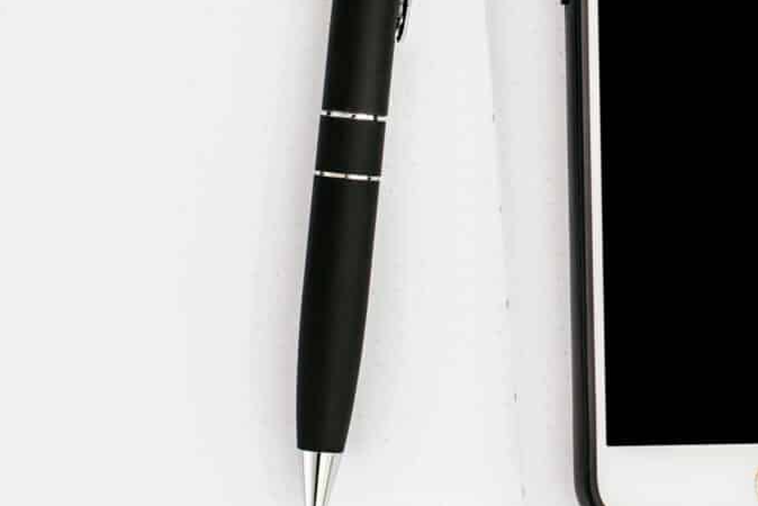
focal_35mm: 152
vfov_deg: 9.0
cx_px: 601
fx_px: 3202
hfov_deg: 13.4
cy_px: 83
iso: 250
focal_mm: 50
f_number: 3.2
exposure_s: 1/160
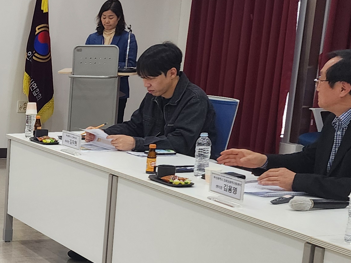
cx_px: -158
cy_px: 209
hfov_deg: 21.1
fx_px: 811
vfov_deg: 18.3
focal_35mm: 80
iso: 100
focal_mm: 6.4
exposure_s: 1/120
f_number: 1.8
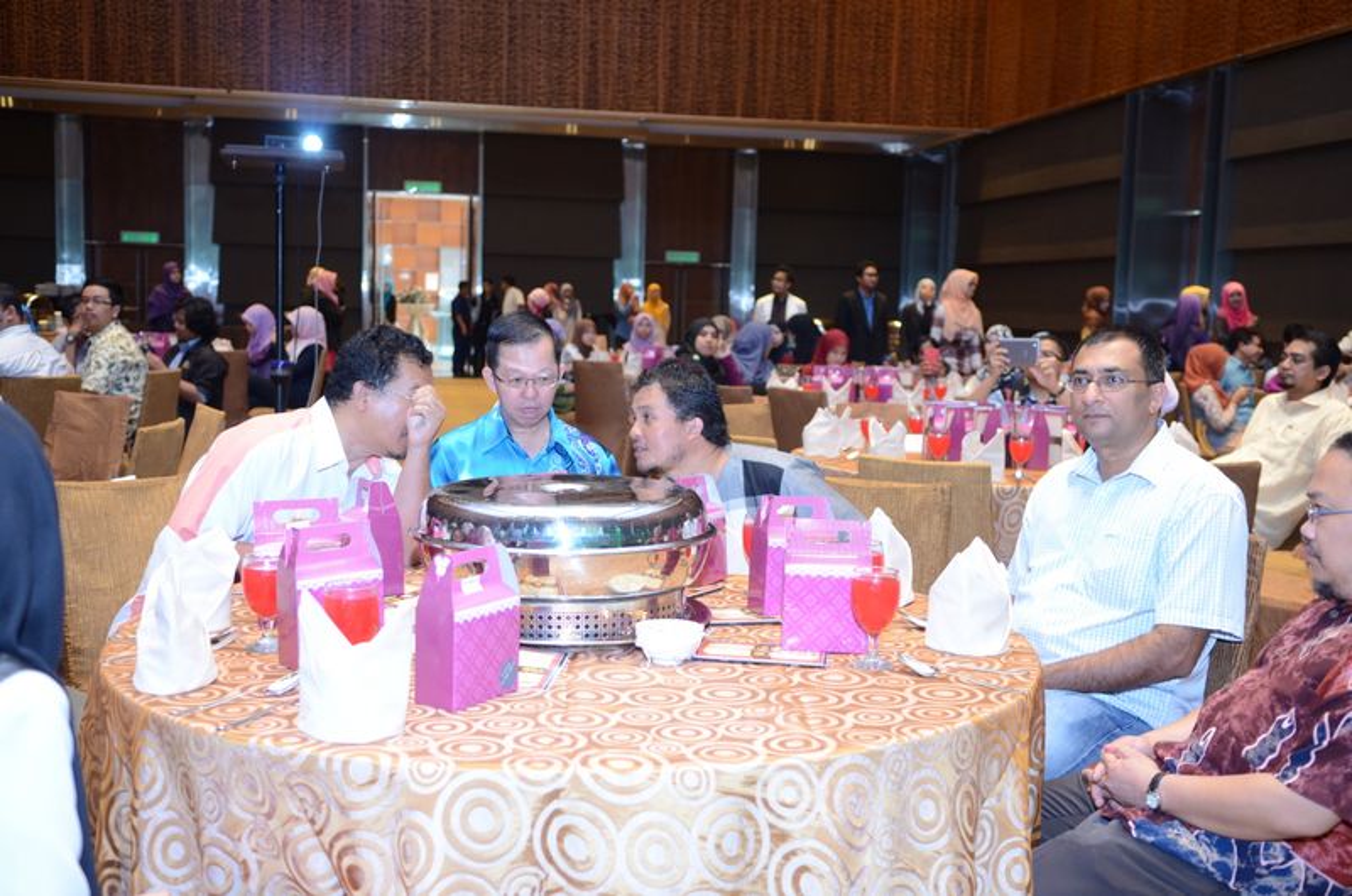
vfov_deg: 34.1
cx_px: 676
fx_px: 1462
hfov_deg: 49.6
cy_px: 448
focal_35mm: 39
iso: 1250
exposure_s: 1/60
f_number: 2.8
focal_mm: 26
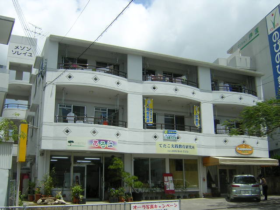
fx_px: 291
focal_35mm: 36
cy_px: 105
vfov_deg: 39.7
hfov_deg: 51.4
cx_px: 140
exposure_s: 1/451
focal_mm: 4.7
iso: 100
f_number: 5.2
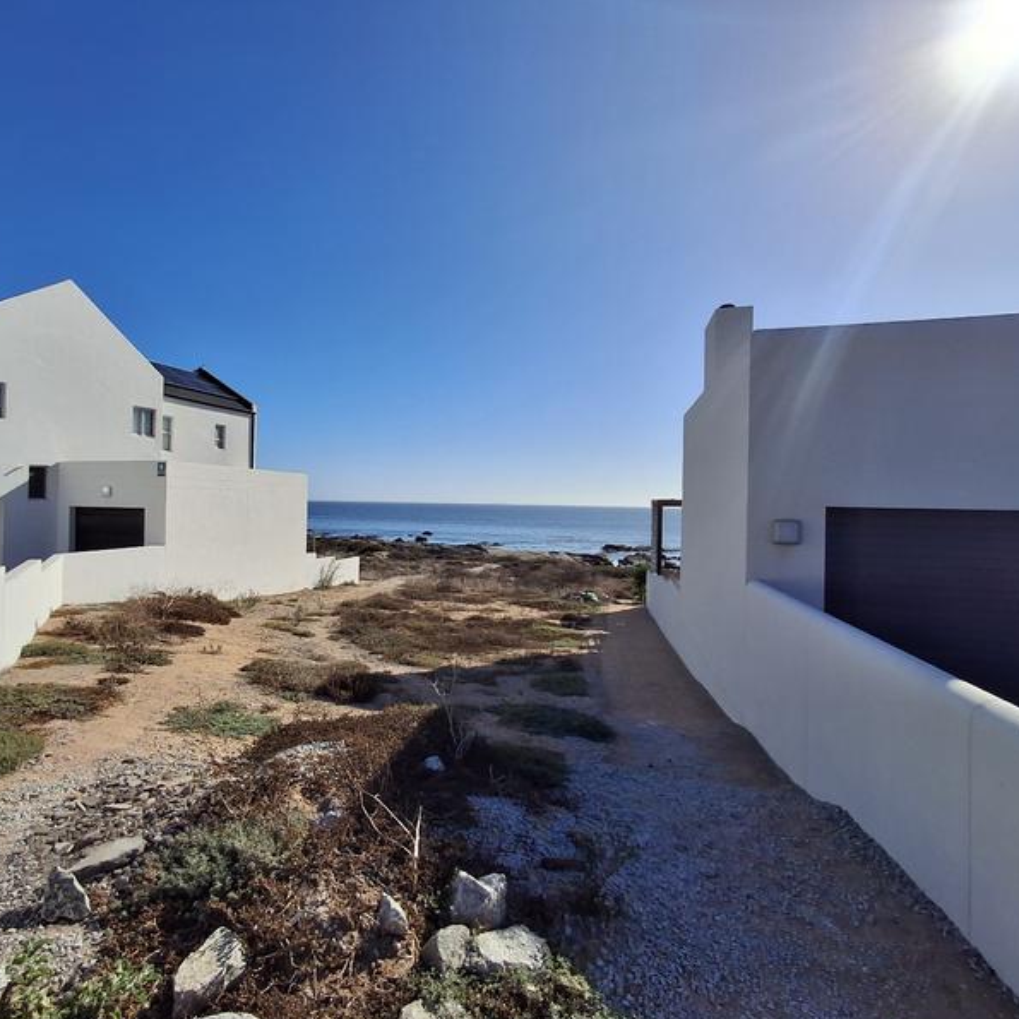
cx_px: 411
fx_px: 633
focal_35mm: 19
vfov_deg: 77.7
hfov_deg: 76.9
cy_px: 510
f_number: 2.2
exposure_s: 1/3876
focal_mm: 1.64
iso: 40
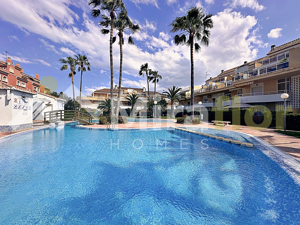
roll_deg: -0.2
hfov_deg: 102.1
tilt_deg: +0.2
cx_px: 150
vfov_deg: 85.7
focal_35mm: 14
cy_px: 112
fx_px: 121
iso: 50
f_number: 2.2
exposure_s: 1/2304
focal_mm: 2.22
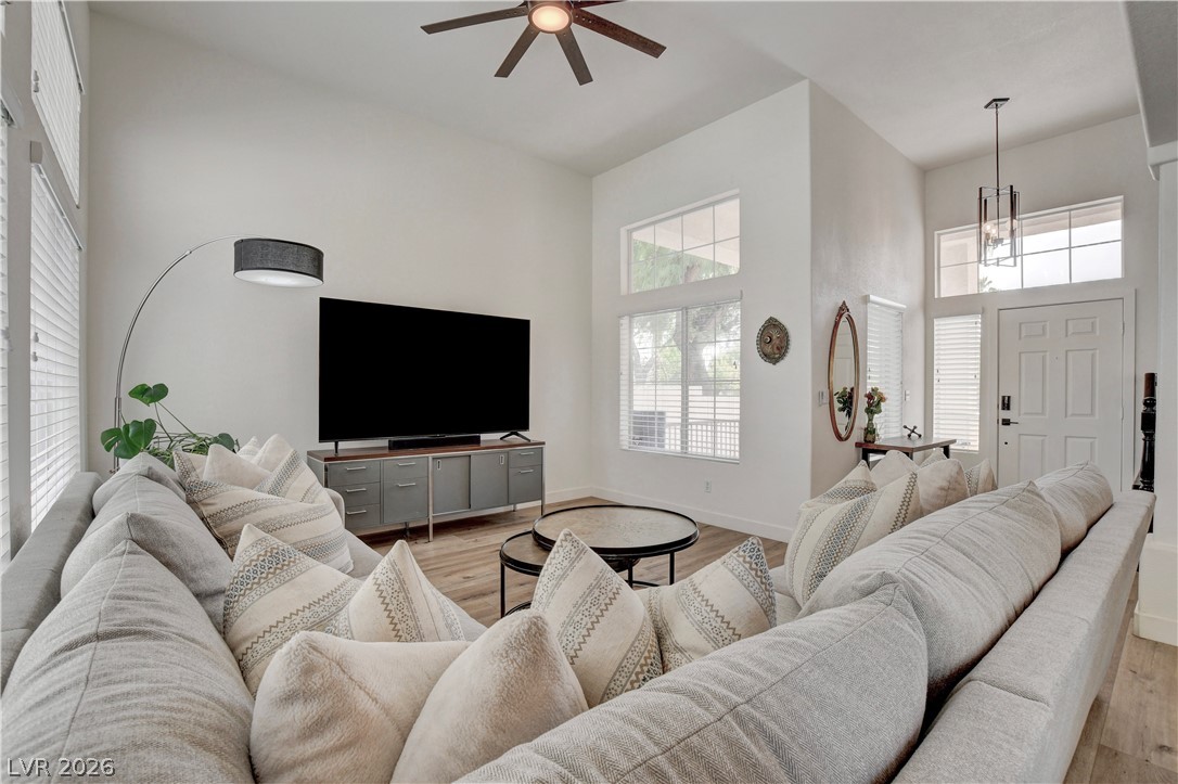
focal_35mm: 15
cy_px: 392
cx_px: 589
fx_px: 491
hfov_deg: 100.4
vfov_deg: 77.3
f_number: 9
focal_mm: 10
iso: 400
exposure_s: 1/60
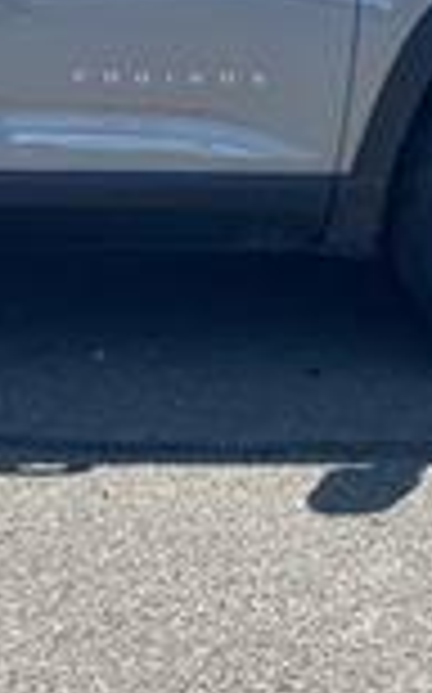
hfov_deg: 14.0
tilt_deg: -4.4
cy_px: -4
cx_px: -94
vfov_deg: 22.2
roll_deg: +3.9
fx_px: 1699
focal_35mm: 90
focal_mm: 4.2
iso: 32
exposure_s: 1/1289
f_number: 1.6
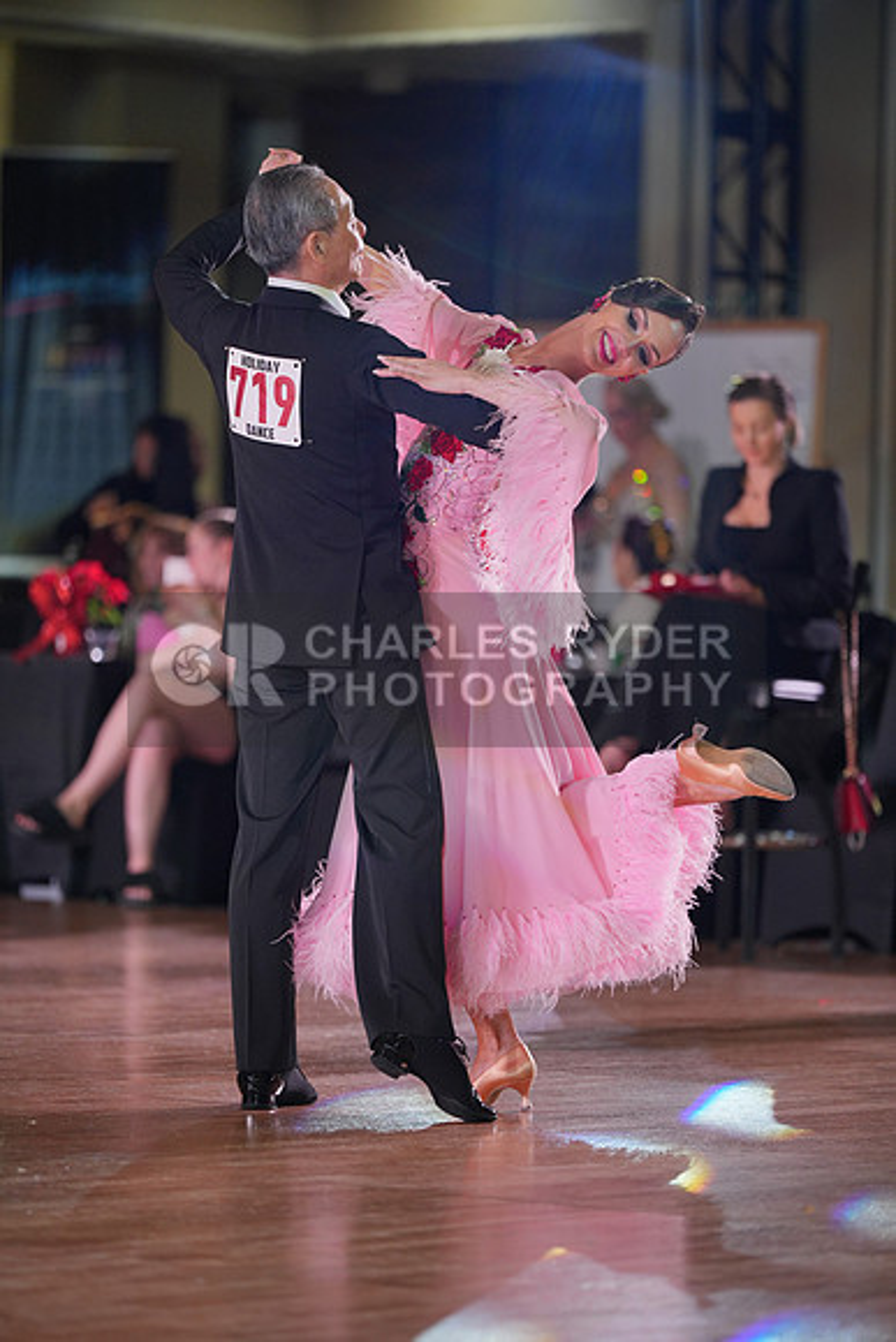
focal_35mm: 182
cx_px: 448
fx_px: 6790
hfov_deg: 7.5
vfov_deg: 11.3
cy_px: 671
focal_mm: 182
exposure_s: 1/500
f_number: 2.8
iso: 1000
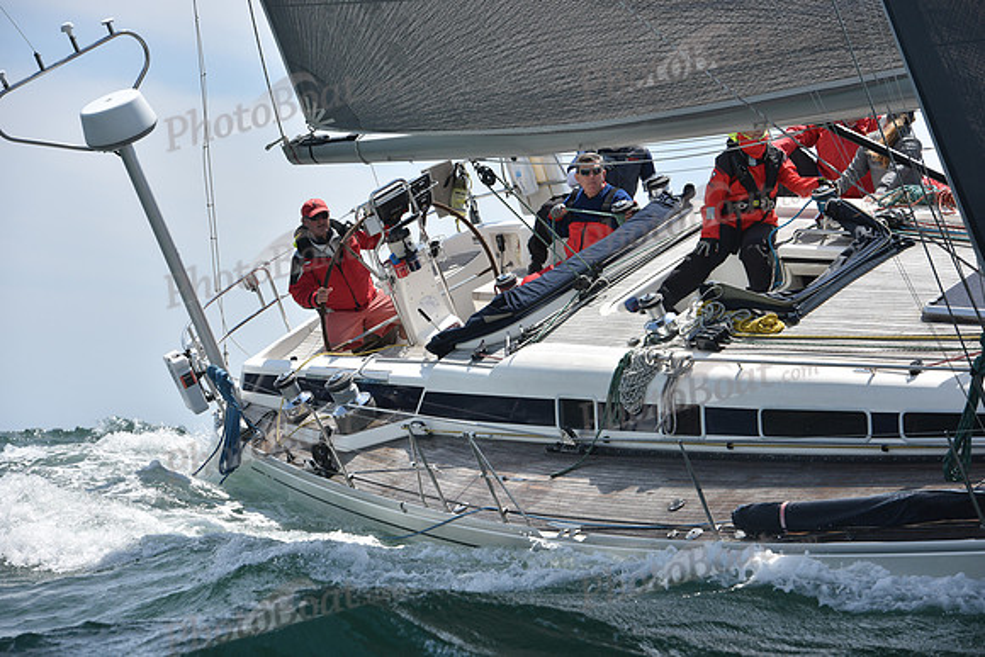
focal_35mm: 130
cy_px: 328
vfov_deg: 10.6
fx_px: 3558
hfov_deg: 15.8
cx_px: 492
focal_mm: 130
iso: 250
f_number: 7.1
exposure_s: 1/1250
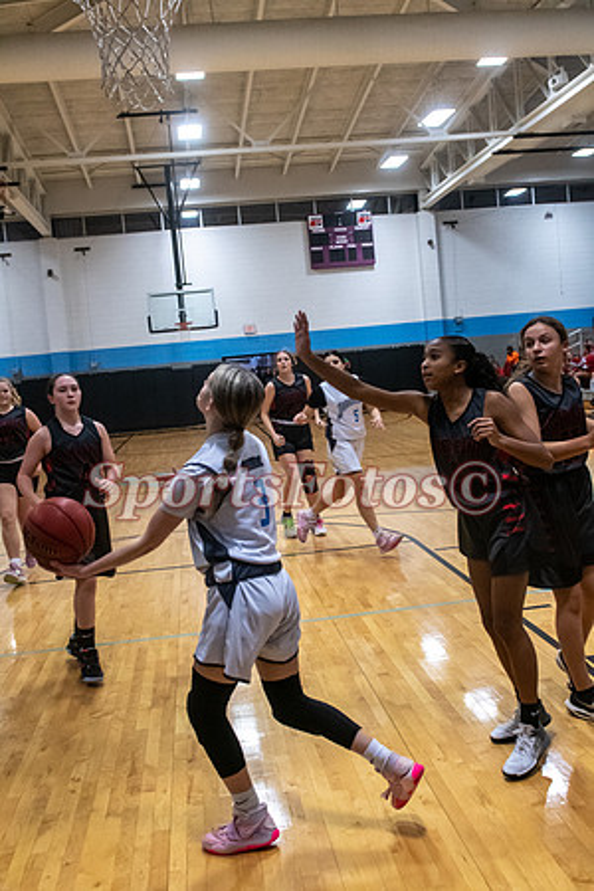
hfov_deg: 36.9
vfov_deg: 53.1
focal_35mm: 36
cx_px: 297
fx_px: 891
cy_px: 446
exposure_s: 1/500
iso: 4000
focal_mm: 24
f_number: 4
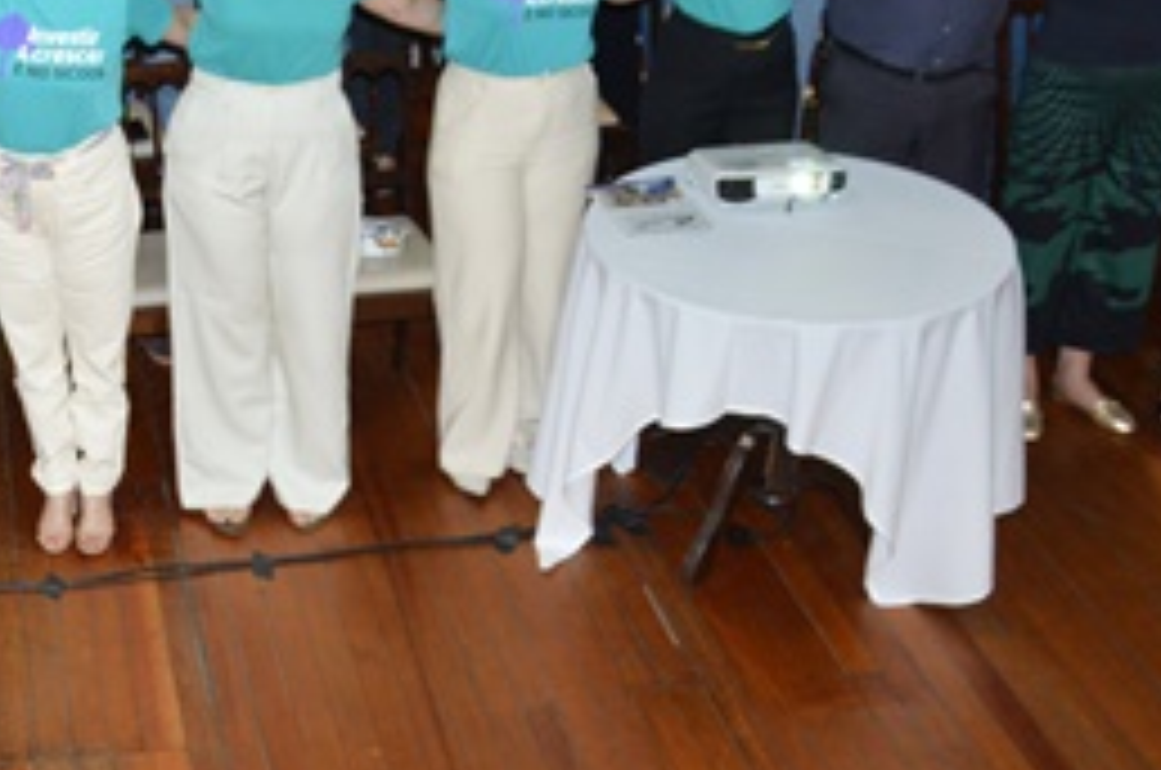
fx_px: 3932
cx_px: -54
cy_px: 101
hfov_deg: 16.4
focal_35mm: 122
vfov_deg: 11.1
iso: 1100
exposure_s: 1/60
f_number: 4.5
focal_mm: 35
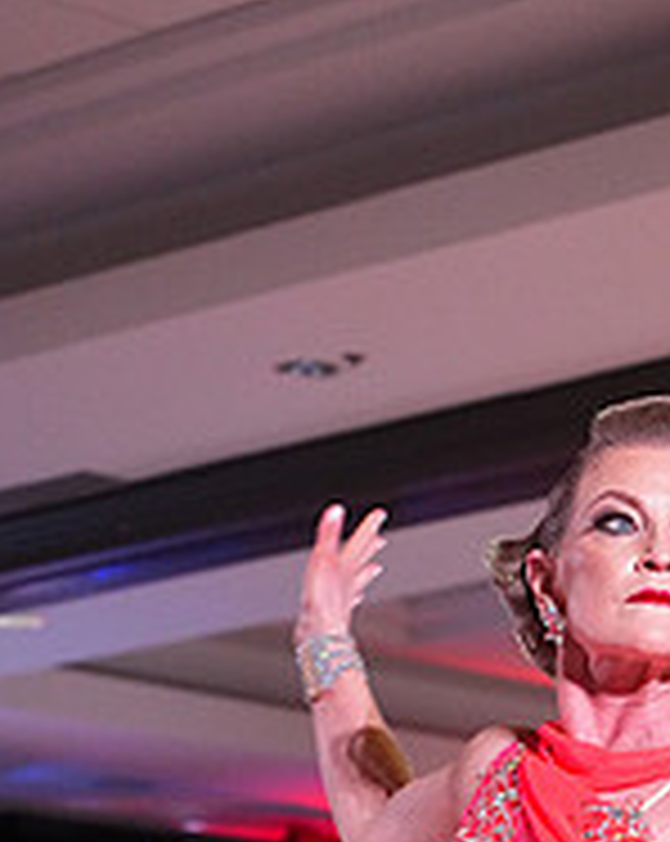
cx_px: 789
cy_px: 1301
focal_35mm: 204
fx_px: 5069
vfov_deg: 9.2
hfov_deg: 7.5
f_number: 5
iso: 8000
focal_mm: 70
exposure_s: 1/400
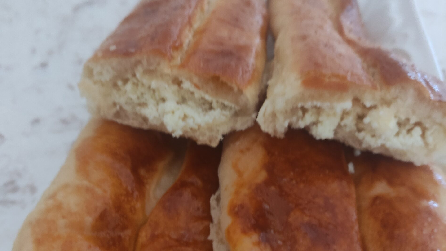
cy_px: 200
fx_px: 438
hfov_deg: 54.0
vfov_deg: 31.2
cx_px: 219
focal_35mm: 37
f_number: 1.89
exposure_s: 1/20
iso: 1565
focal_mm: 5.43
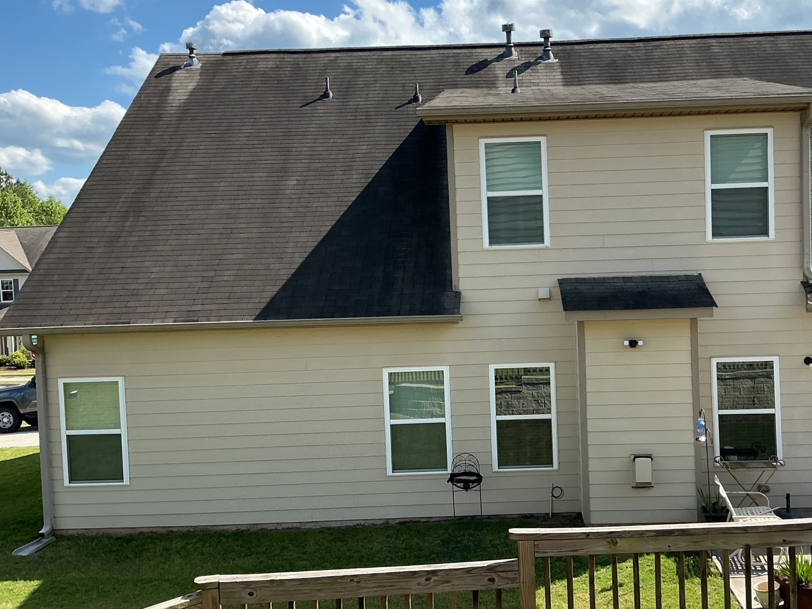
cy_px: 307
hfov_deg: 48.4
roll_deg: +0.7
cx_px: 517
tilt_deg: -7.0
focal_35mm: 38
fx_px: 891
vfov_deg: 37.7
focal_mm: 3
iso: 25
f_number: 1.8
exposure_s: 1/869
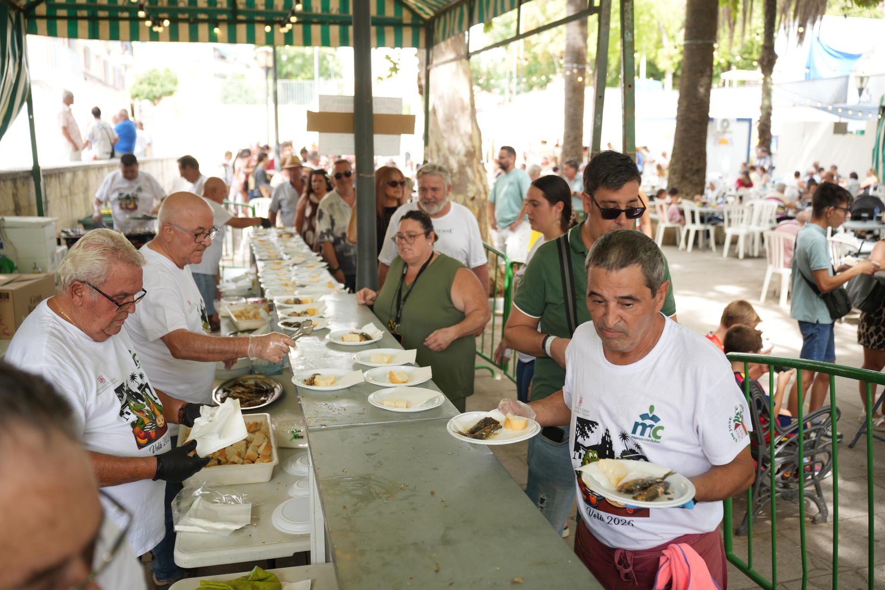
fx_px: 737
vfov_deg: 43.6
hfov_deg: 61.9
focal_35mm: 30
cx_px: 432
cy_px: 307
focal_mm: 28
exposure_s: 1/200
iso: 160
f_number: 2.8
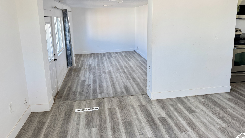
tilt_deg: -13.6
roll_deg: +1.1
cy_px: 53
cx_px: 126
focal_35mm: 27
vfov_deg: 42.6
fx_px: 175
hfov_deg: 69.8
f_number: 1.78
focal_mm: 6.76
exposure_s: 1/121
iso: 125
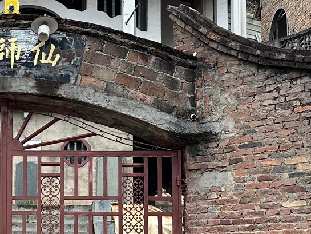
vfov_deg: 16.7
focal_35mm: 88
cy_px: 190
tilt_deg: +6.5
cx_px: 0
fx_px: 791
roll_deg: -0.7
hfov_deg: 21.5
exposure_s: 1/850
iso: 80
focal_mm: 6.86
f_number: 1.78
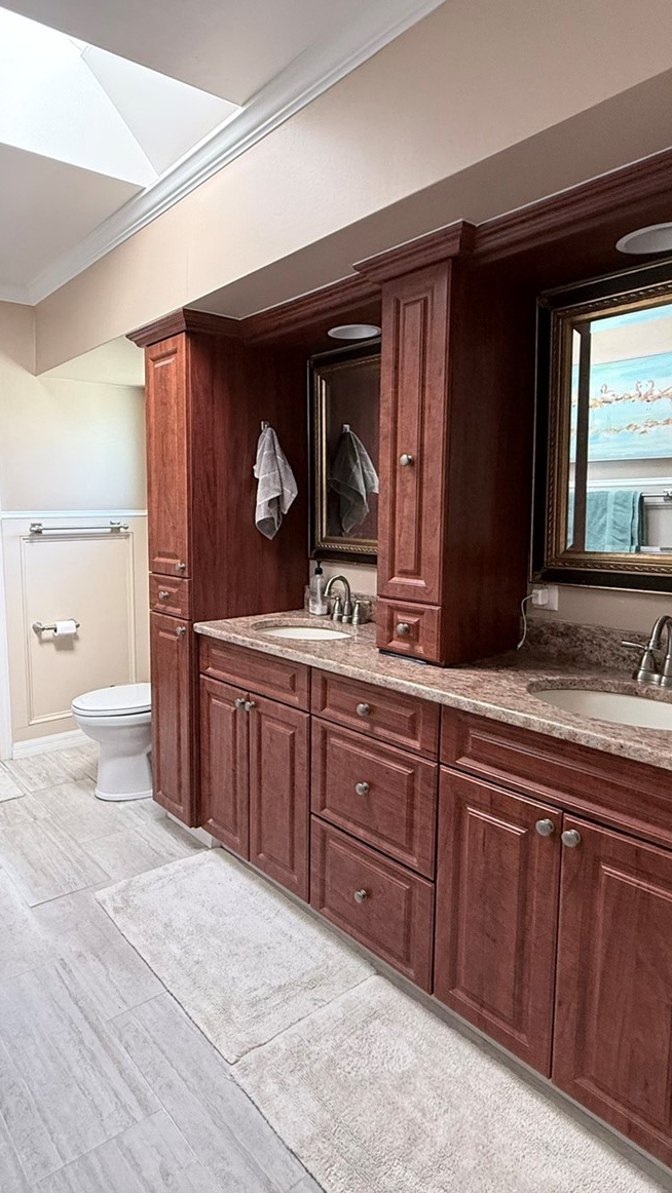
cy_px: 583
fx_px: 665
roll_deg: +0.4
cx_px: 233
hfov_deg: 52.7
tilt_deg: -6.1
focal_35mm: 21
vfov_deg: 83.8
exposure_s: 1/99
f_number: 2.2
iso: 250
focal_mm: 2.22
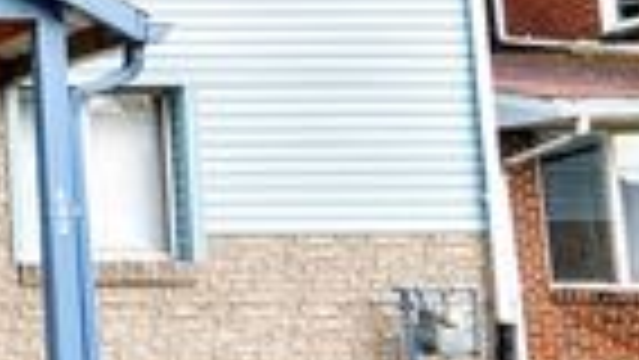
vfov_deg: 19.6
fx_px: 1031
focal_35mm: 61
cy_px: 81
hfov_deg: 24.6
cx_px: -374
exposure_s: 1/125
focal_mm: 11
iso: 200
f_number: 5.6
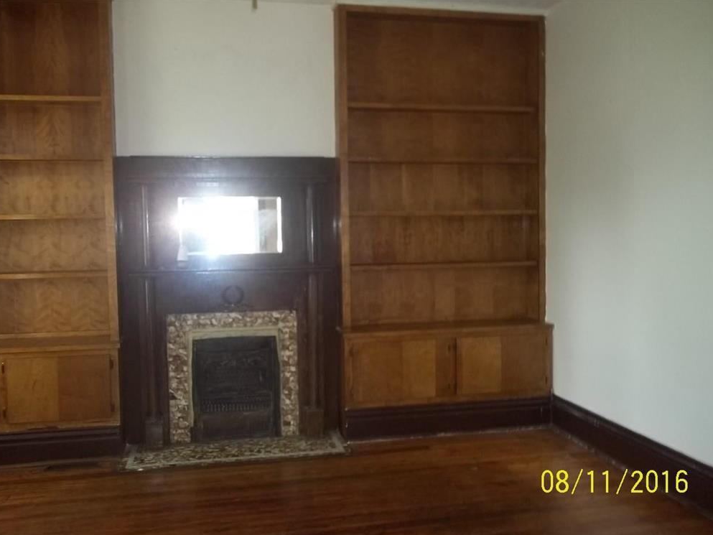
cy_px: 274
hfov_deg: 55.3
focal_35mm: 33
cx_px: 358
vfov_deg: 43.0
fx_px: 680
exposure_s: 1/30
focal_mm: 5.7
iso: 160
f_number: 2.9
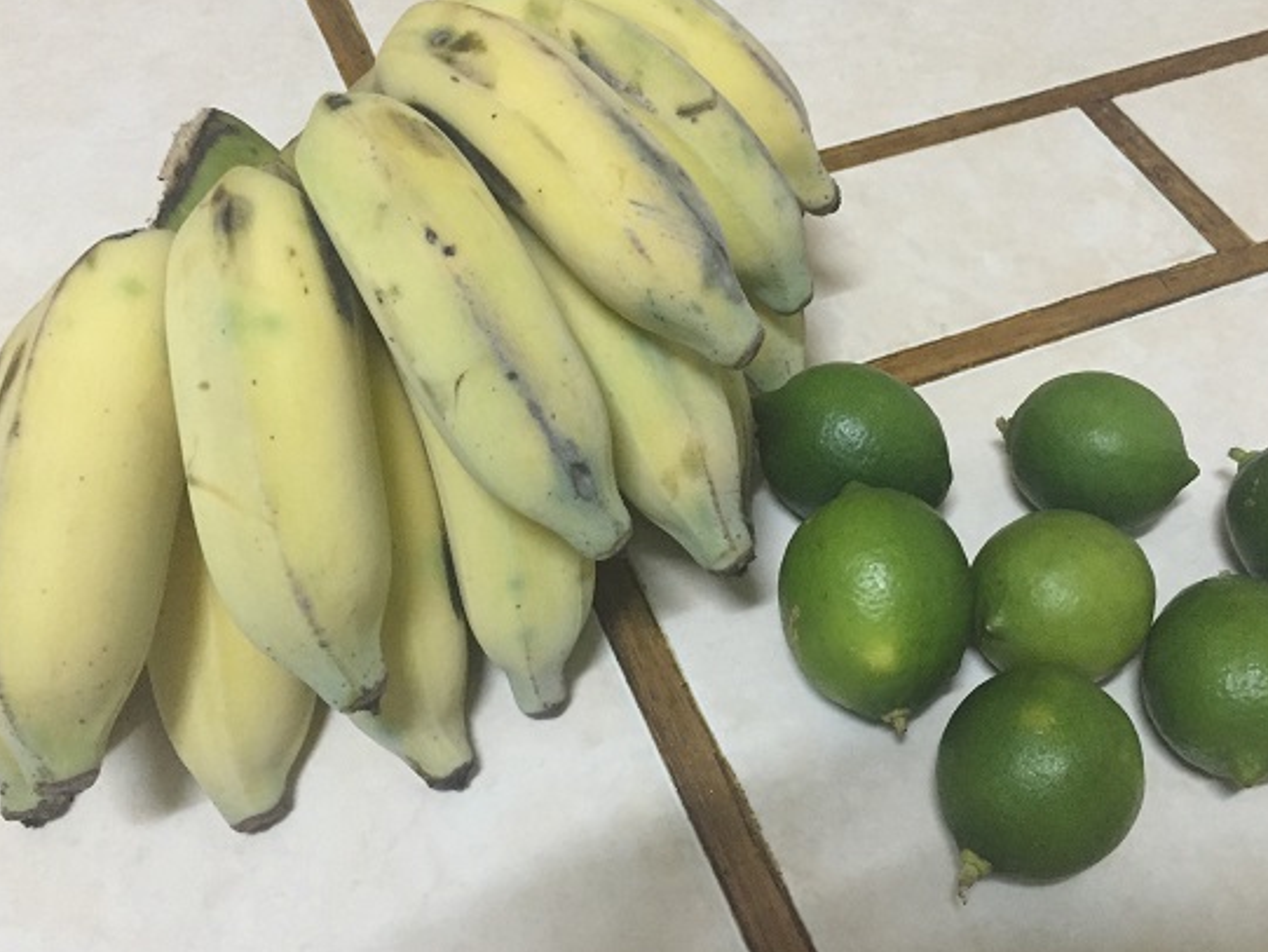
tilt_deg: -52.1
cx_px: 709
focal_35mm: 35
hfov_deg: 52.5
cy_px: 448
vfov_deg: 40.7
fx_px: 1282
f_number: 2.2
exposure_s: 1/15
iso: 250
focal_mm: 4.15
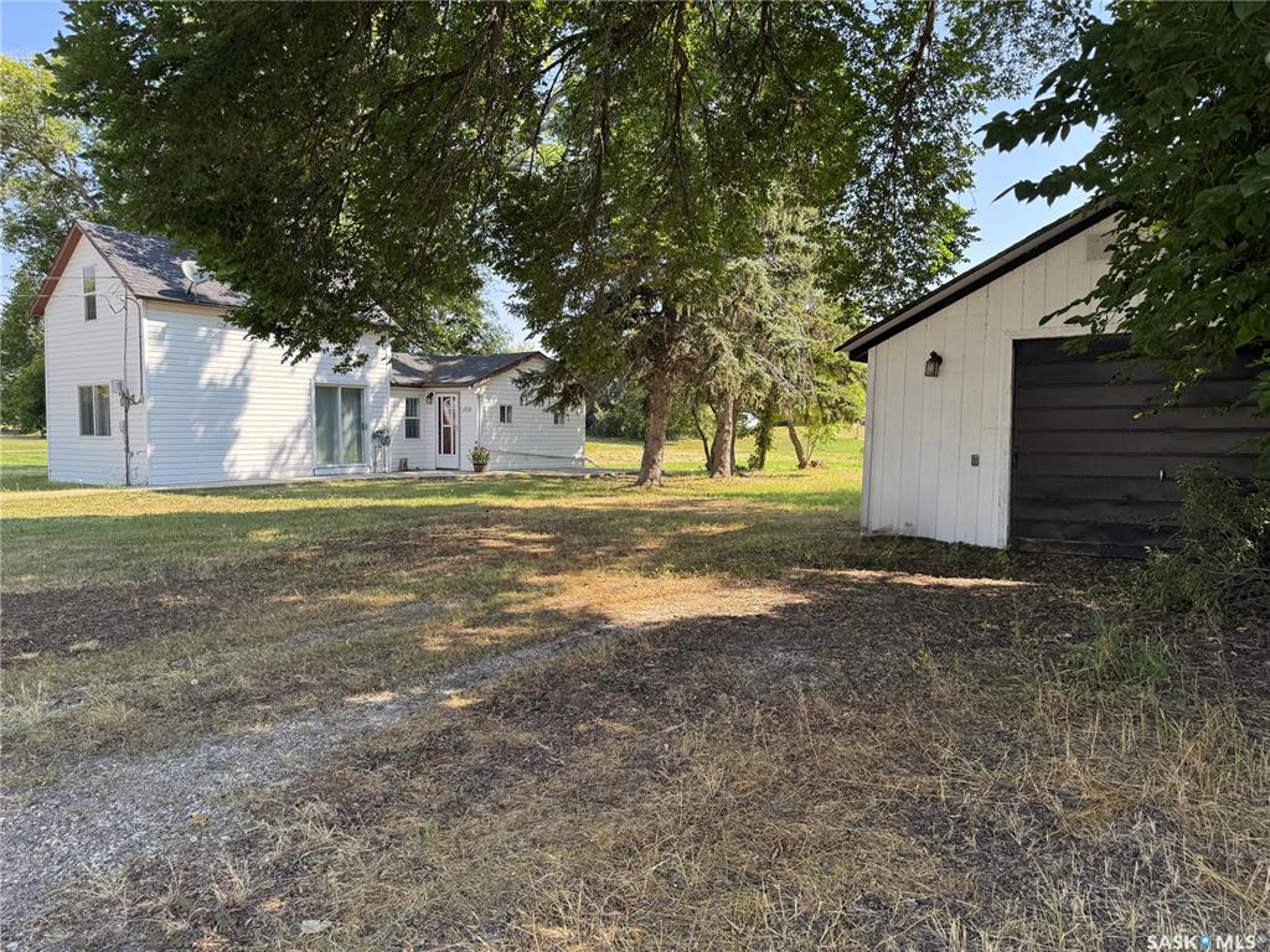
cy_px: 476
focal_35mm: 24
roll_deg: +1.2
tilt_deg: -2.9
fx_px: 881
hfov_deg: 71.6
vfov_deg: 56.8
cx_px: 635
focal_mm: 6.76
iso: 80
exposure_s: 1/782
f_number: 1.78
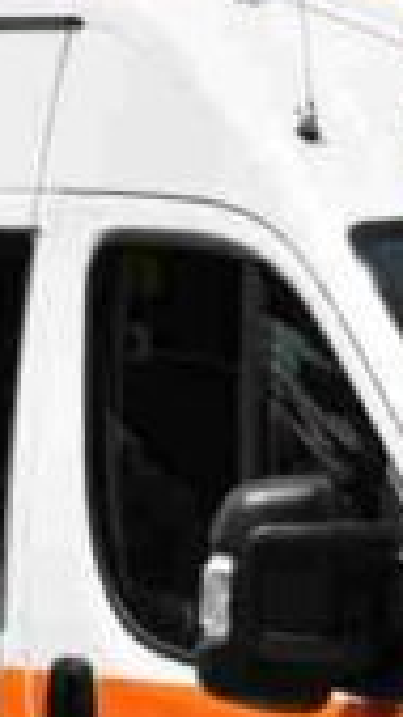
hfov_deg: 2.4
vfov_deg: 4.3
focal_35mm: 501
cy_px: 645
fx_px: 9522
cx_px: 259
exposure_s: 1/3200
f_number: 14
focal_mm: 70
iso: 3200
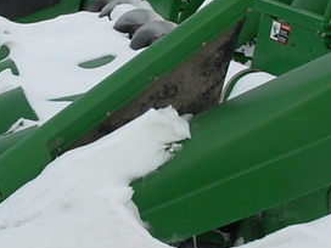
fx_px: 727
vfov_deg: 19.3
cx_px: 113
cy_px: 77
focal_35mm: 76
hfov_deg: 25.5
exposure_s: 1/512
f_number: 4.9
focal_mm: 6.3
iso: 50
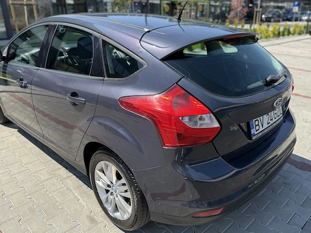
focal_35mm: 28
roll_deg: -1.1
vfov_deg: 49.7
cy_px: 109
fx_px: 252
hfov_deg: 63.2
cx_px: 174
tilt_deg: -20.6
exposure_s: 1/2801
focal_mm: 6.76
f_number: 1.78
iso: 80
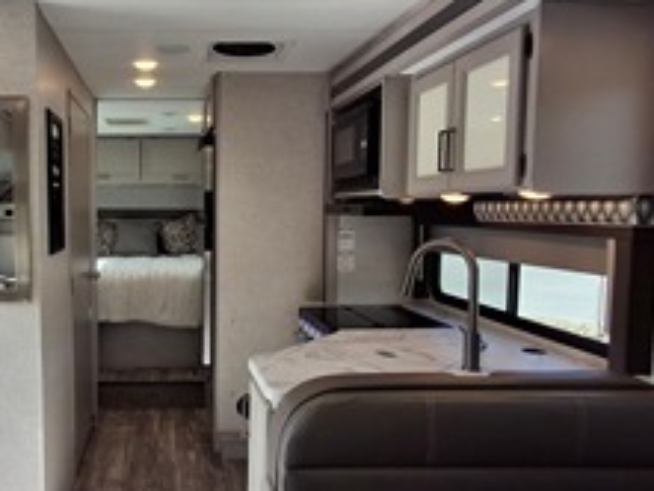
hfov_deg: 58.5
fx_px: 548
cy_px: 266
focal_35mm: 29
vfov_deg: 48.2
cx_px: 166
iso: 40
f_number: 2.2
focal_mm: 1.64
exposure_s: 1/339
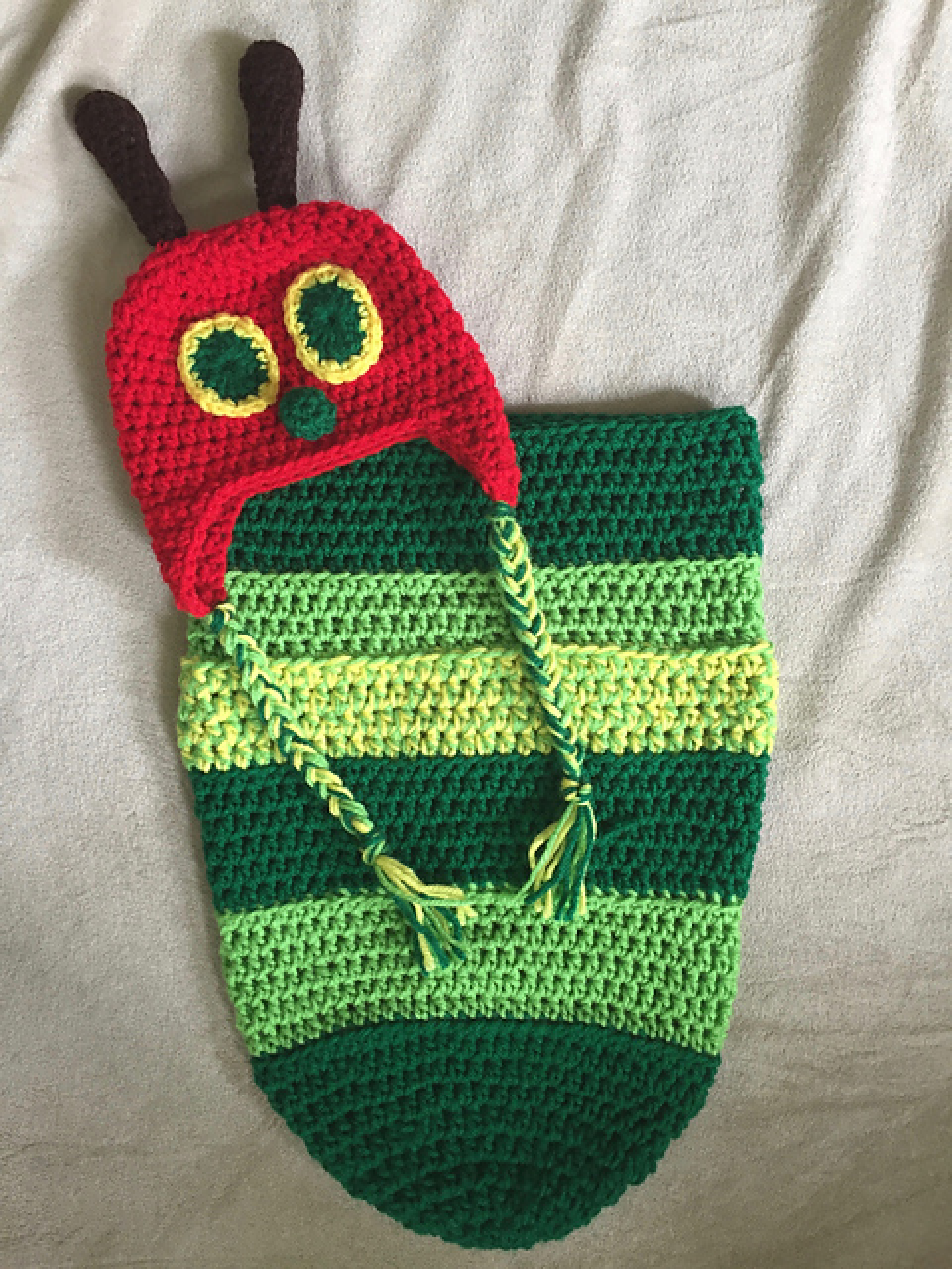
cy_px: 634
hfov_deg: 48.2
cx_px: 476
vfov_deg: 61.7
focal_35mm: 29
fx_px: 1063
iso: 100
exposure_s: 1/30
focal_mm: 4.15
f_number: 2.2
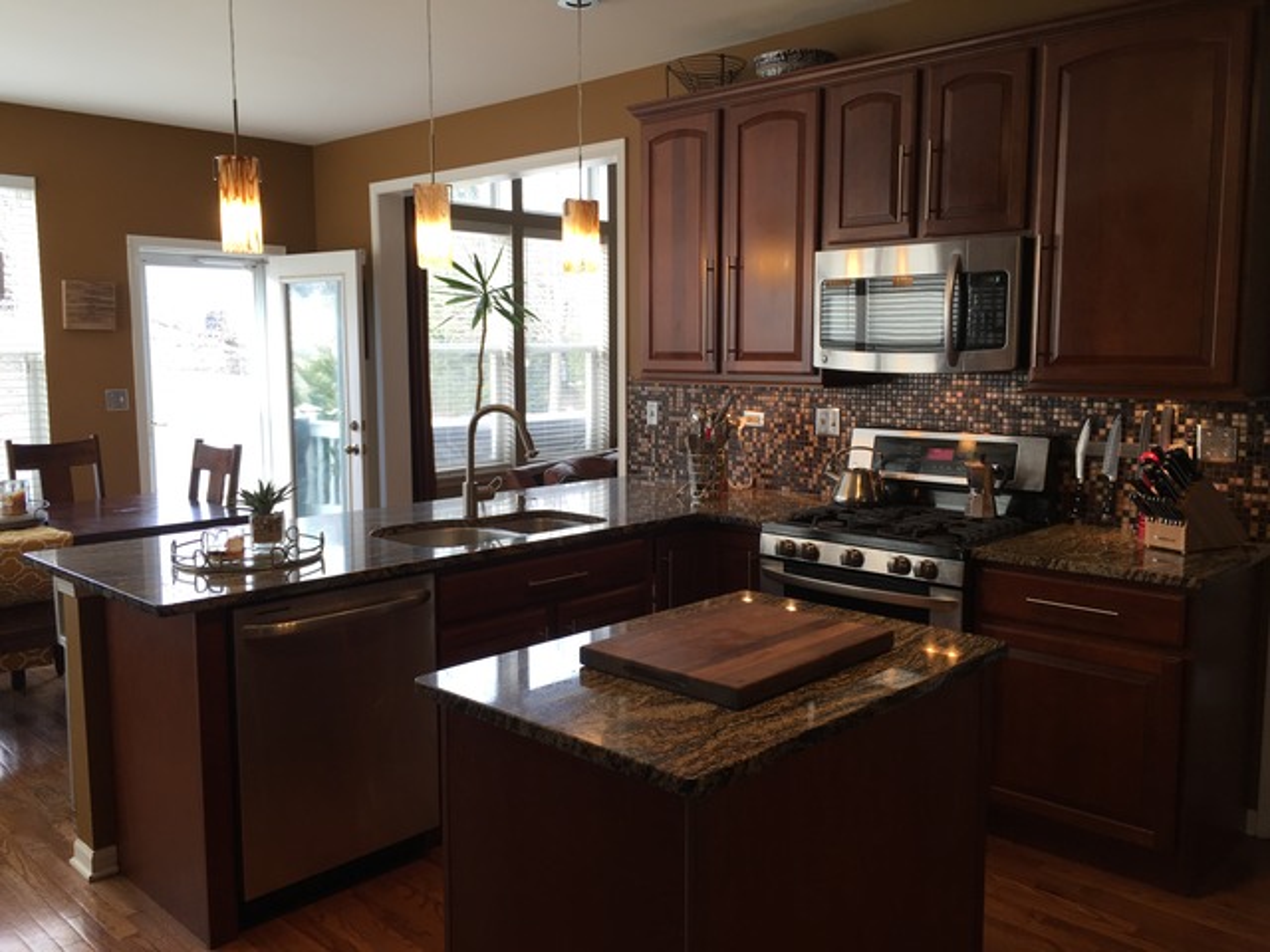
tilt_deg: -5.5
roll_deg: -0.3
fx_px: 1064
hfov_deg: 61.7
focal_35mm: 29
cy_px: 476
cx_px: 635
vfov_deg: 48.2
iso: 32
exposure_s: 1/60
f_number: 2.2
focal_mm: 4.15
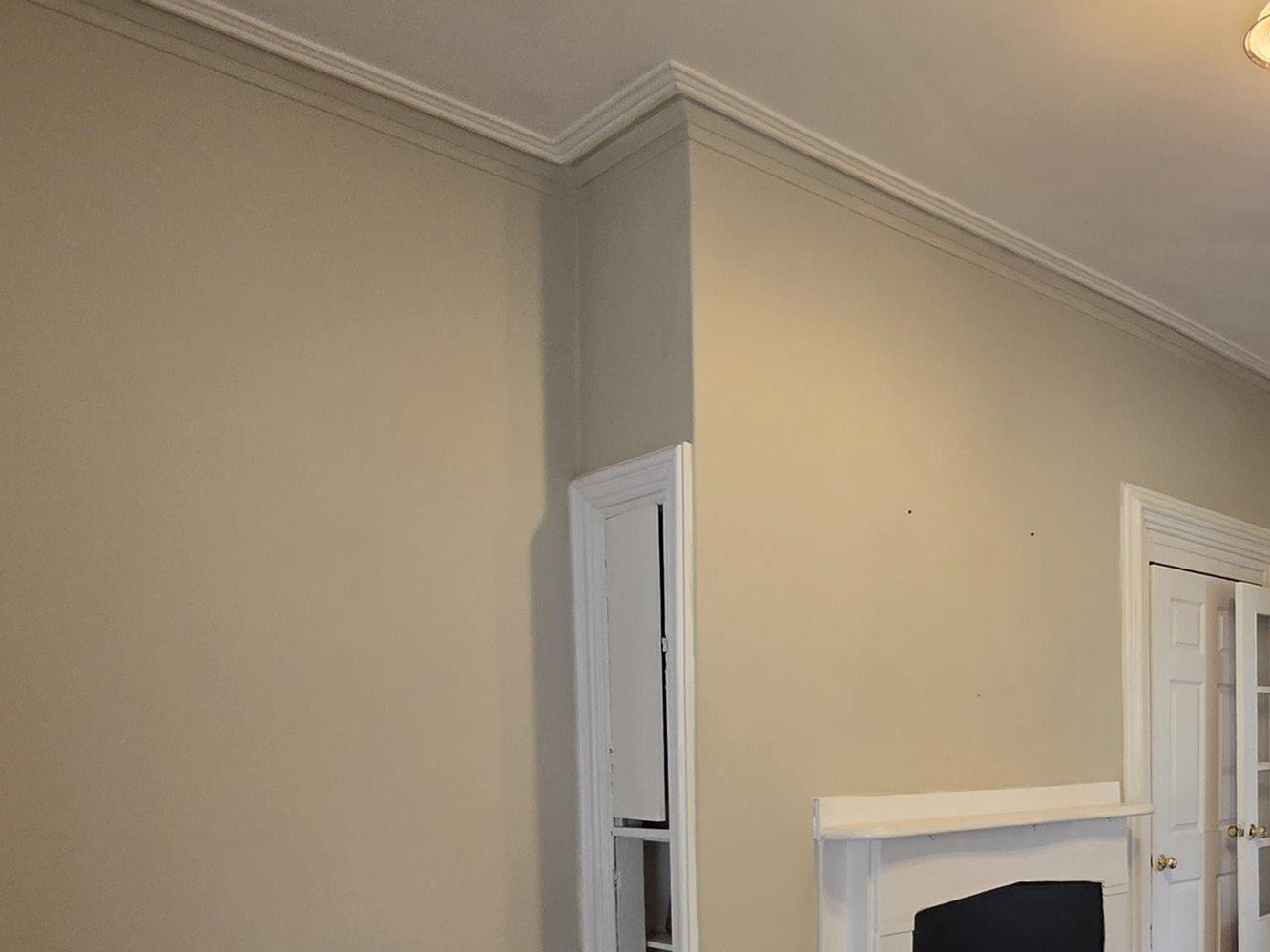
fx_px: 1101
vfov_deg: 43.6
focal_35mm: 30
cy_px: 815
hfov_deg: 55.0
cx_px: 1047
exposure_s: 1/60
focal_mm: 2.2
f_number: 1.9
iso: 250
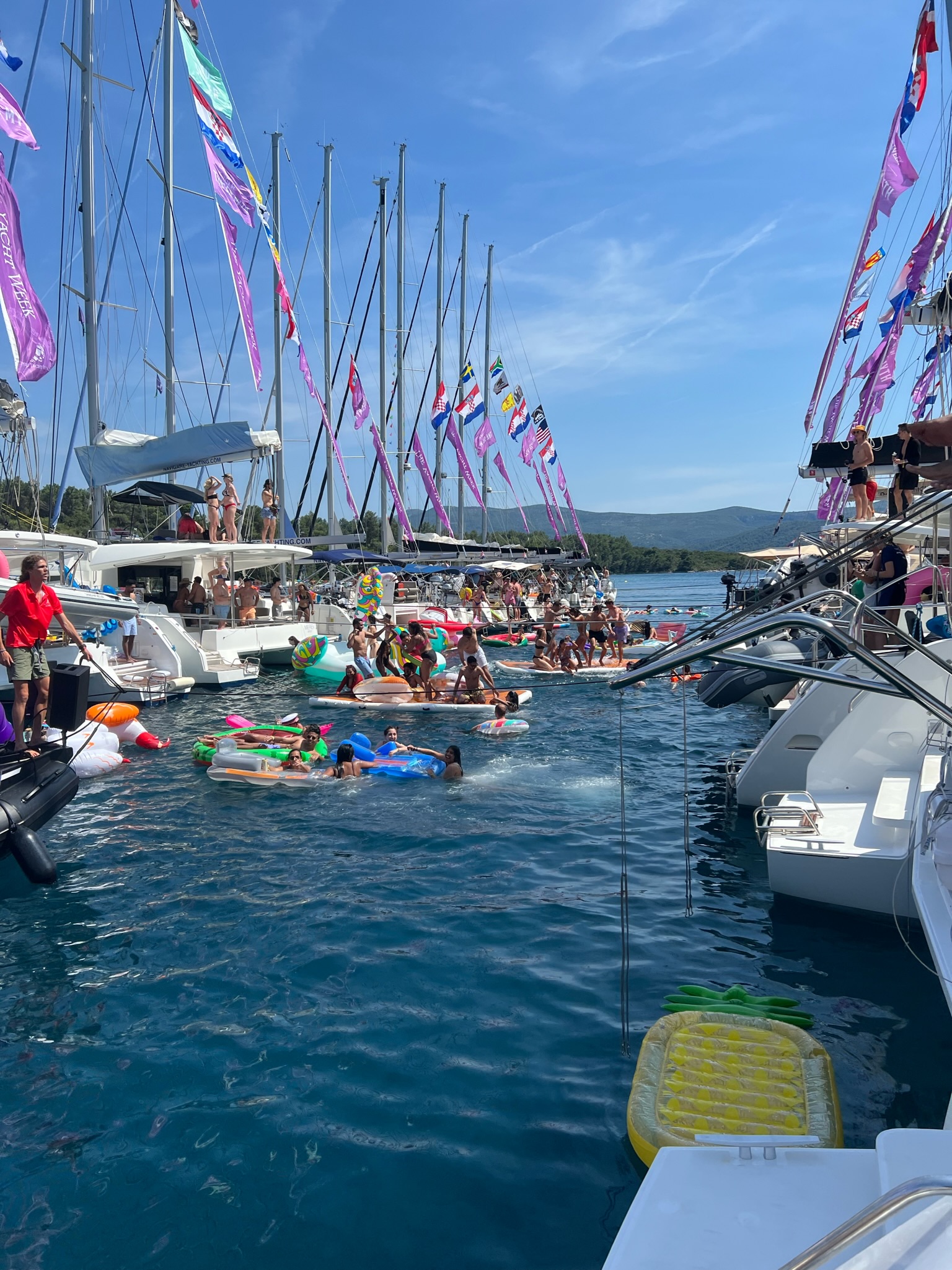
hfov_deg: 53.0
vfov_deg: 67.3
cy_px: 635
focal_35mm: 26
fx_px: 954
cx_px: 476
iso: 50
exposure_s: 1/4831
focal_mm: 5.7
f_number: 1.5
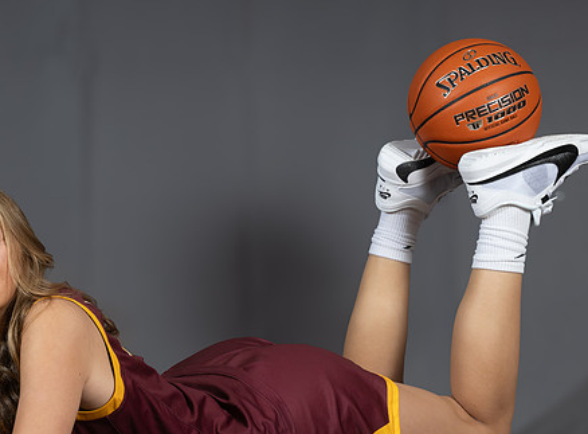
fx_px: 3326
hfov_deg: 10.1
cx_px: 150
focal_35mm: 197
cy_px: 309
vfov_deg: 7.5
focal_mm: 110
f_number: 8
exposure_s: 1/200
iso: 200
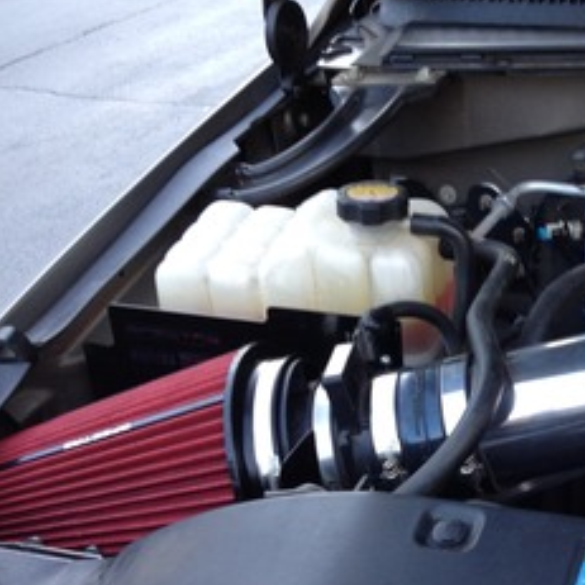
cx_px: 547
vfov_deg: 25.6
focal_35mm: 67
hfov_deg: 24.8
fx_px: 1281
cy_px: 399
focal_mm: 4.28
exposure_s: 1/40
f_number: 2.4
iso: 64
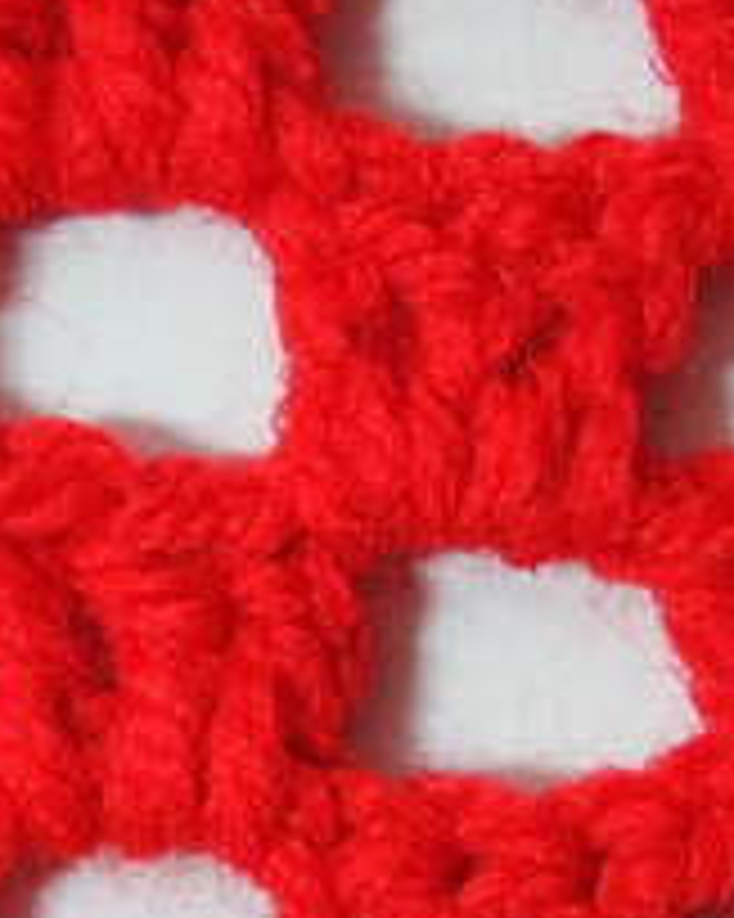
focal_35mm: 227
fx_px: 6169
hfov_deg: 6.8
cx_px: 392
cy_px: 684
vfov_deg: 8.5
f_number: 5.6
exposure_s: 1/80
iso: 800
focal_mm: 50
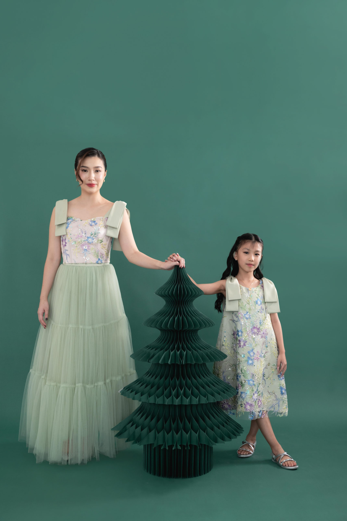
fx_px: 506
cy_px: 260
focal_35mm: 35
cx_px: 174
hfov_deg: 37.9
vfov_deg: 54.4
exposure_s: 1/125
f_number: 2.8
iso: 800
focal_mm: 35
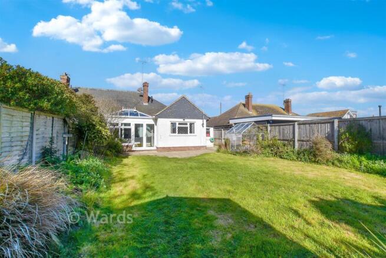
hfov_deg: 100.4
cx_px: 193
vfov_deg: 77.4
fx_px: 161
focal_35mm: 15
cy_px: 129
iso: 160
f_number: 8
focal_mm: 10
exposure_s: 1/640
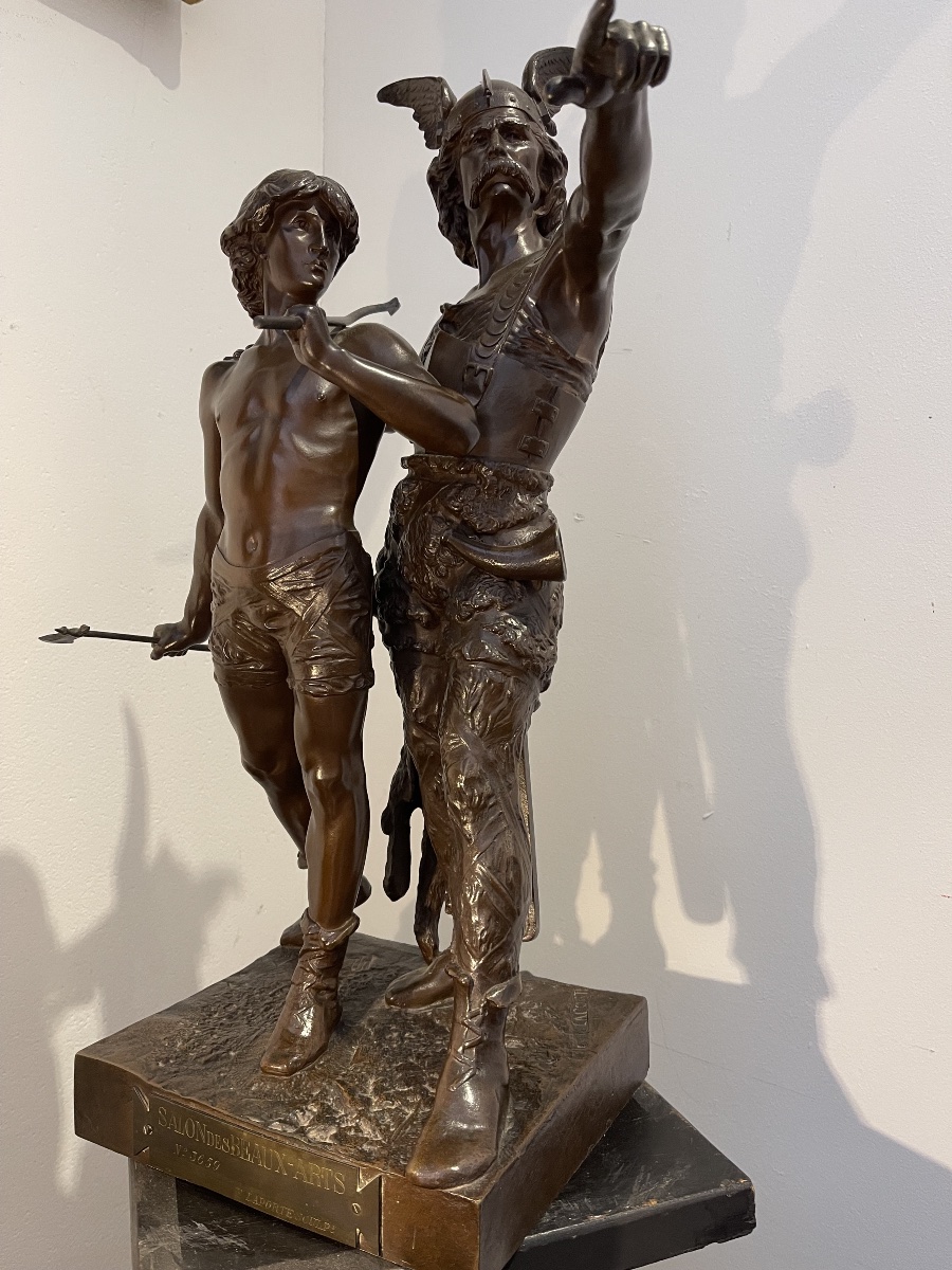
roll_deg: -0.9
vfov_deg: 69.4
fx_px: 917
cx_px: 476
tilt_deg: -1.5
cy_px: 635
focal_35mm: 25
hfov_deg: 54.9
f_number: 1.6
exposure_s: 1/50
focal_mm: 5.1
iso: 160
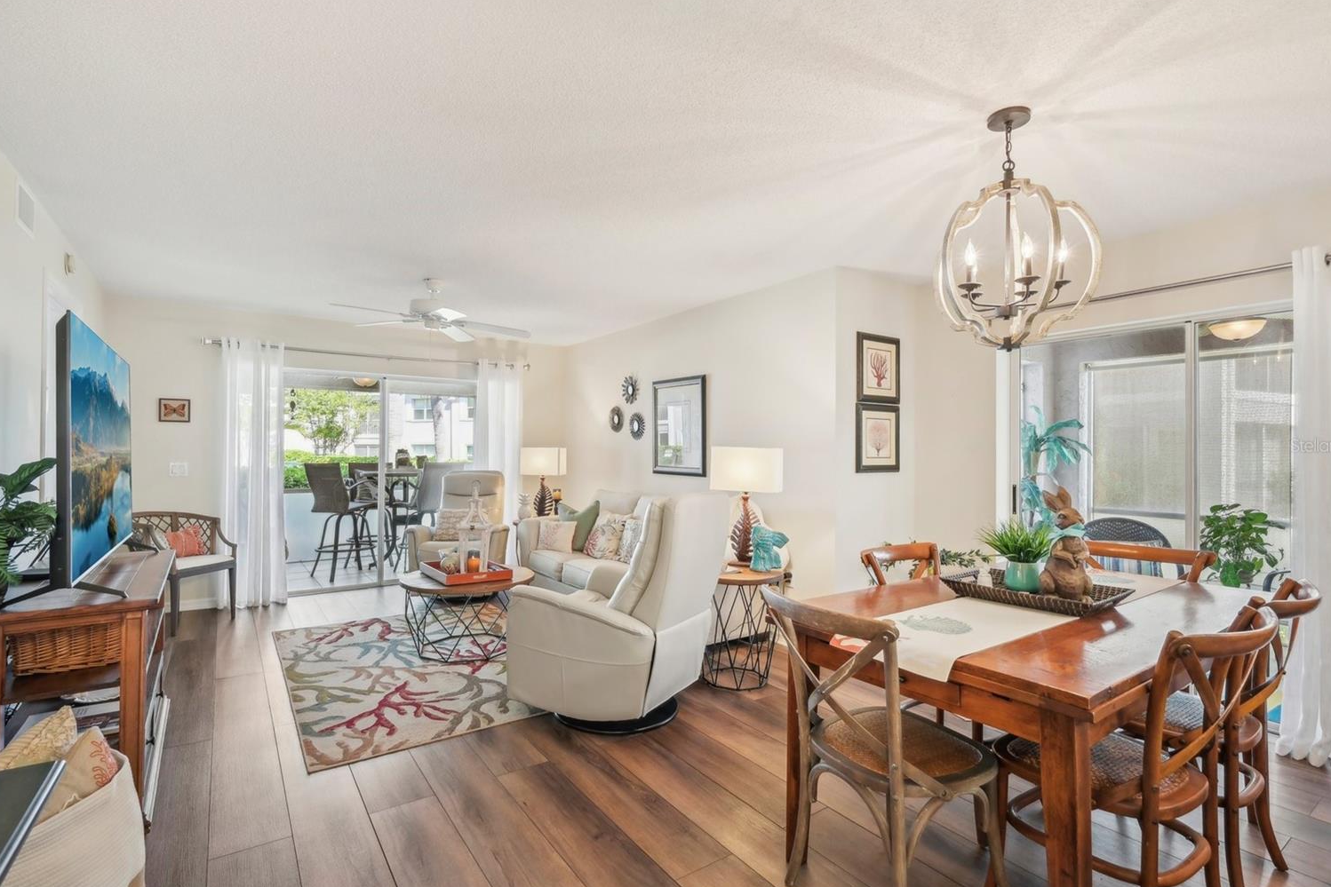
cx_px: 658
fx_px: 611
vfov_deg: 72.0
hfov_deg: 94.9
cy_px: 445
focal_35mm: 17
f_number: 8
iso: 400
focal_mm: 15.5
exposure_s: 1/13
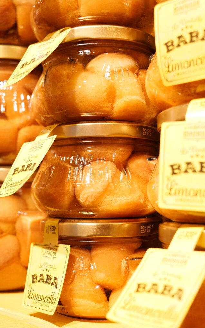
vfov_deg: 42.6
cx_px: 93
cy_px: 165
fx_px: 420
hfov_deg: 27.4
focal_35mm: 47
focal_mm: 22
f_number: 3.3
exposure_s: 1/125
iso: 400
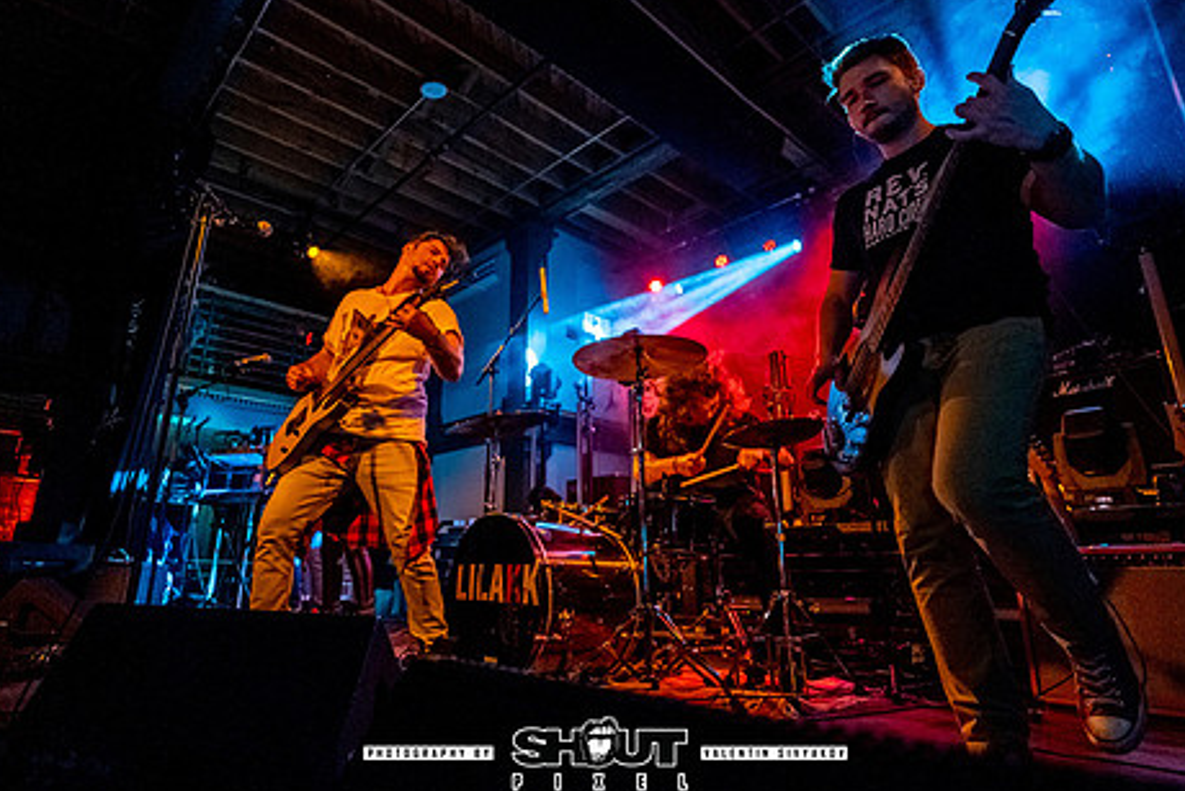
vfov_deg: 64.4
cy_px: 355
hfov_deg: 86.7
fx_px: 626
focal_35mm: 19
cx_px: 548
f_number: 2.8
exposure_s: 1/320
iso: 2000
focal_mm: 14
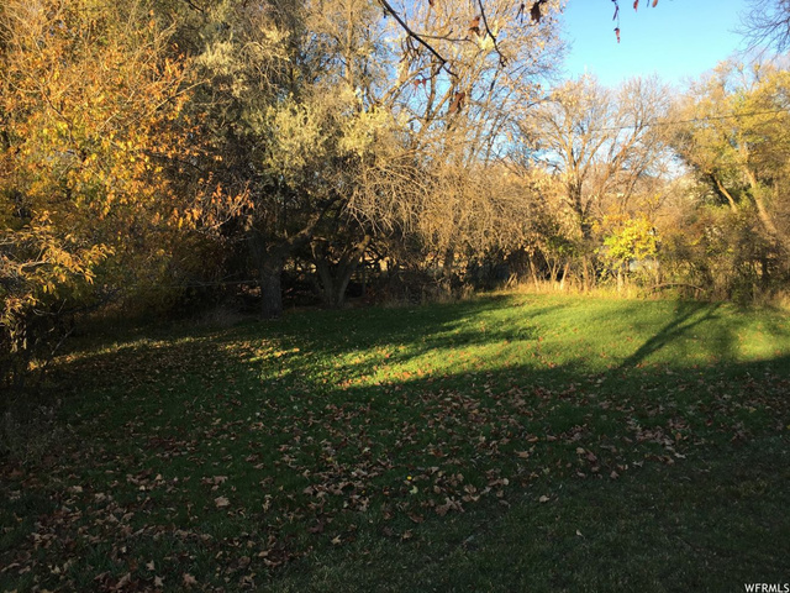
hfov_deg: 61.7
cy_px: 296
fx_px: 662
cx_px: 395
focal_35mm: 29
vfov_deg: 48.2
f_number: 2.2
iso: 25
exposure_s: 1/276
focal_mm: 4.15
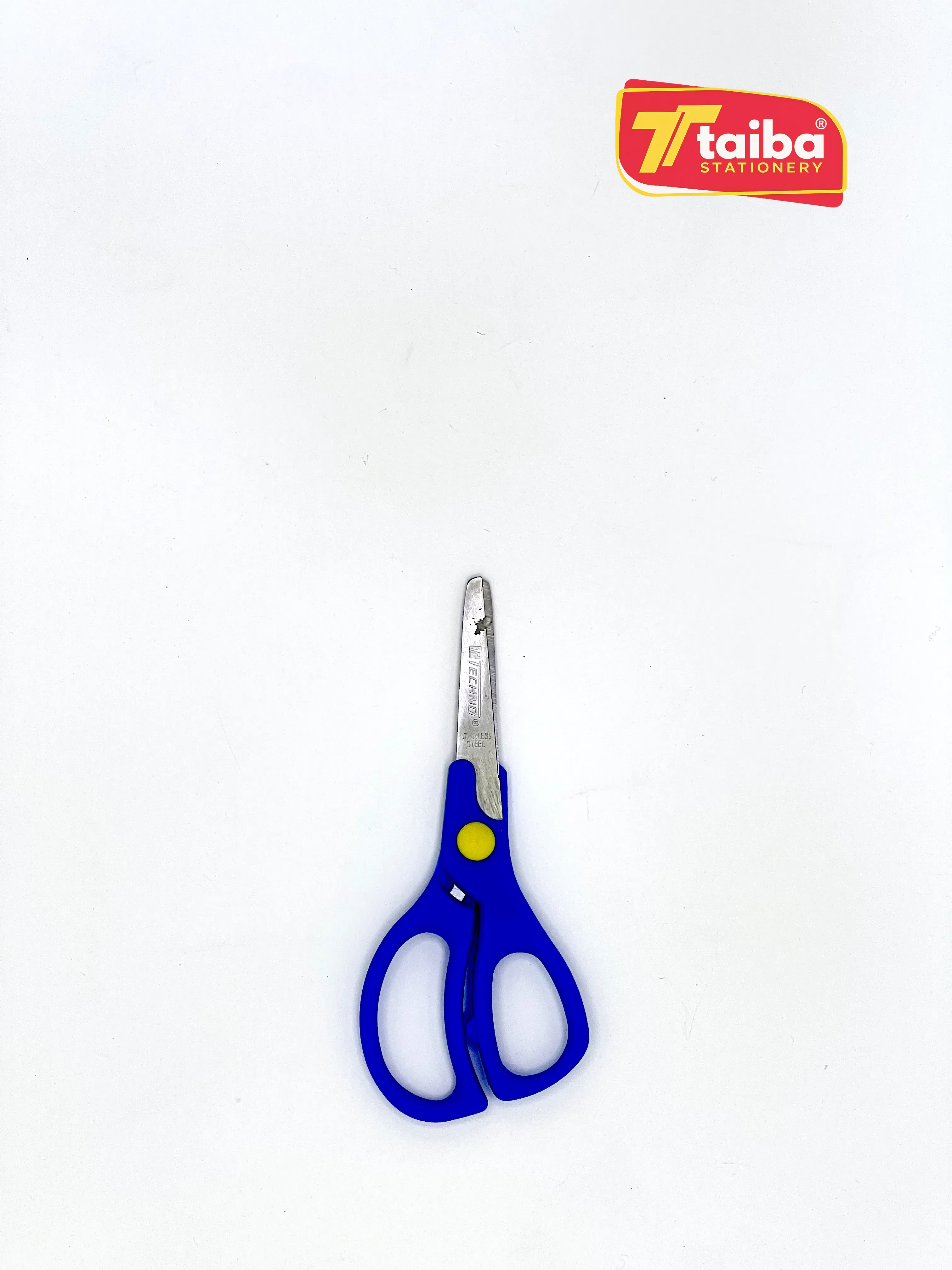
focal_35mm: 77
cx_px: 476
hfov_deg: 19.1
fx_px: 2824
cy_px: 635
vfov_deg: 25.3
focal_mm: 9
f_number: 2.8
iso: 50
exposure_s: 1/100
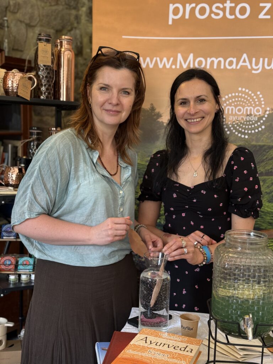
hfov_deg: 30.3
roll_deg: -1.7
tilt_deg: -6.9
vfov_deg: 39.7
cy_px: 182
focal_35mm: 48
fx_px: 505
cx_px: 136
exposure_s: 1/50
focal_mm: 6.76
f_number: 1.78
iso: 125
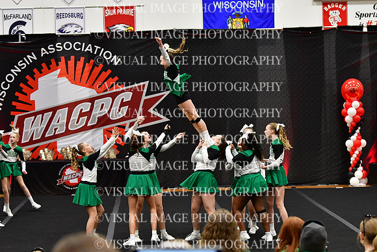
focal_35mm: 112
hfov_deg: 18.3
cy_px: 126
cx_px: 188
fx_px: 1173
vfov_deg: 12.2
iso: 4000
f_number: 3.5
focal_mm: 75
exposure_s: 1/500
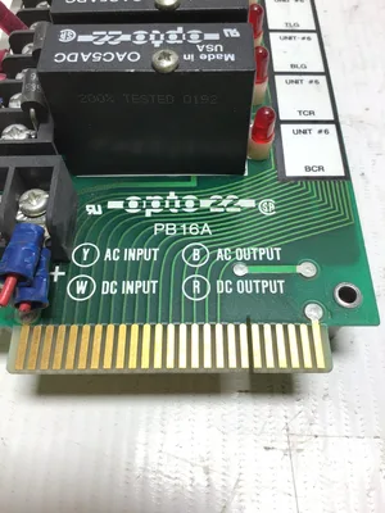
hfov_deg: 45.4
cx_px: 192
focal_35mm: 31
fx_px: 460
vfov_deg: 58.4
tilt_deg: -60.7
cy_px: 256
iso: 32
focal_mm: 3.3
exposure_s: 1/120
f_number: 2.4
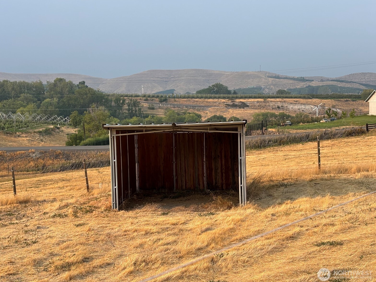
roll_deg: +0.3
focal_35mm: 53
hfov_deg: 36.2
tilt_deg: -4.1
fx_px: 576
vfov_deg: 27.5
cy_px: 140
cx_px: 188
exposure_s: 1/1070
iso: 32
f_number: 1.6
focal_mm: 5.96
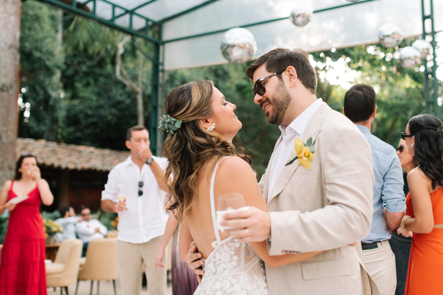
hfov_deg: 45.3
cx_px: 250
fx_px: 529
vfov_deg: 31.2
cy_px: 135
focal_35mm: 43
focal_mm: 35
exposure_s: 1/1000
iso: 400
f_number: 2
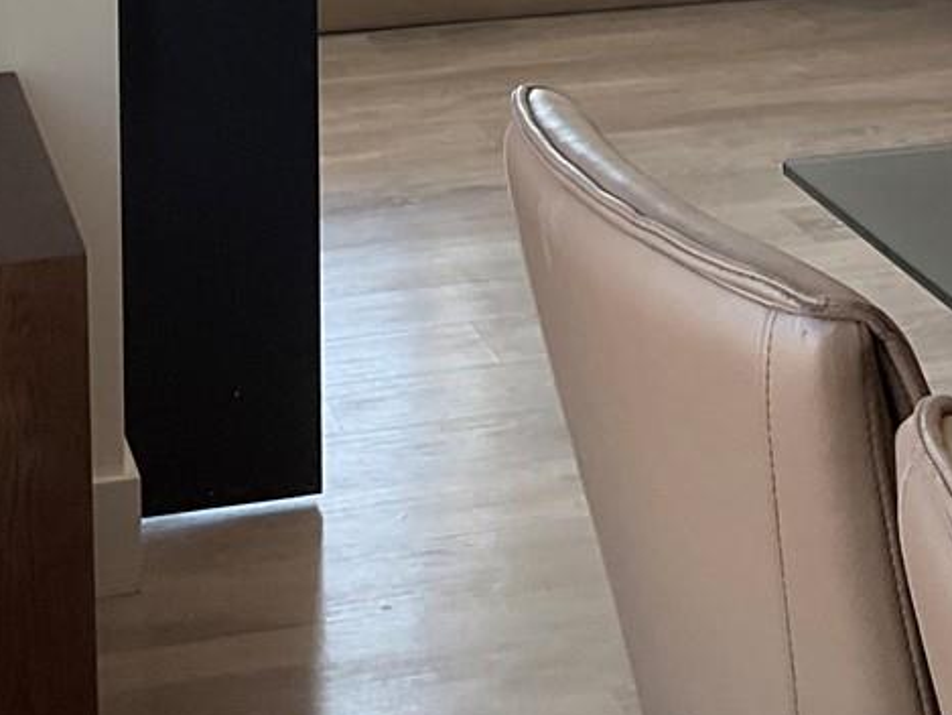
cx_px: 570
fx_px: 2723
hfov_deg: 19.8
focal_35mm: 99
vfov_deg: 13.9
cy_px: -410
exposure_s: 1/120
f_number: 1.8
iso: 40
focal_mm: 3
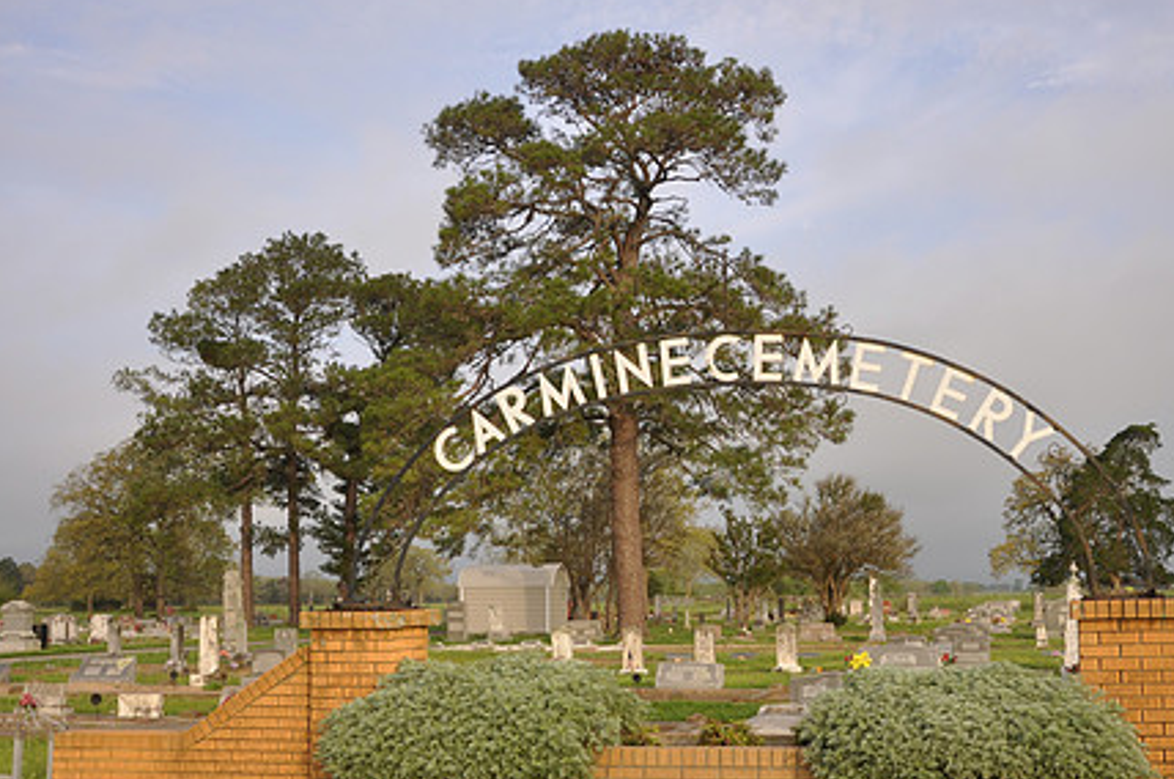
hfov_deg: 45.4
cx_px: 743
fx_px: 1390
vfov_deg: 31.2
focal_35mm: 43
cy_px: 468
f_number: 5.6
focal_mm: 21
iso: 200
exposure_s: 1/125
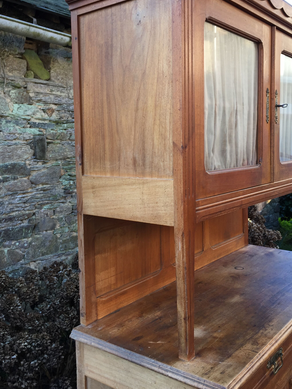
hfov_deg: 40.7
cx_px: 150
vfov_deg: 52.4
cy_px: 167
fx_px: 394
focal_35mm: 35
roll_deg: +0.8
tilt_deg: -2.0
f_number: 2.2
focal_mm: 4.15
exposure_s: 1/110
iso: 32
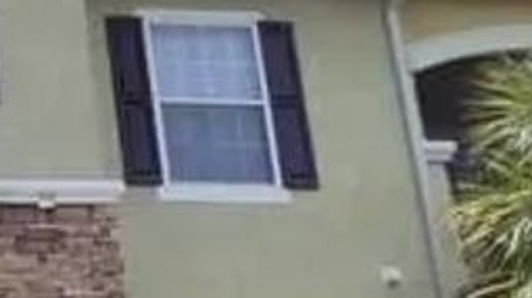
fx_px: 1480
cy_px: 350
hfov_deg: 17.3
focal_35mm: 105
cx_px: -371
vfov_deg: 11.3
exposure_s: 1/778
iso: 50
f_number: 1.7
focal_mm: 5.24
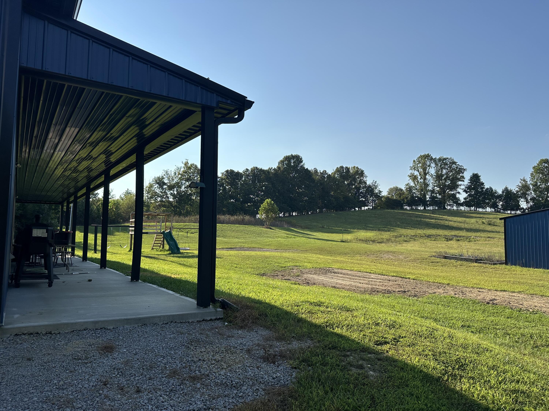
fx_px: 381
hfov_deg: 71.6
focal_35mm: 24
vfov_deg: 56.8
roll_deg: -0.6
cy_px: 206
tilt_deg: +5.6
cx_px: 274
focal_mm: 6.86
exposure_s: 1/5525
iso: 80
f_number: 1.78
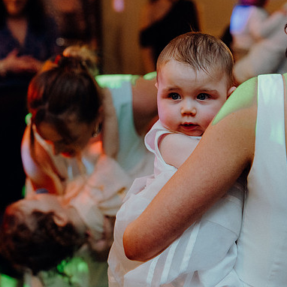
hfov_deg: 19.5
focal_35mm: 89
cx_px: 166
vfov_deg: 19.5
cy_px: 144
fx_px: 835
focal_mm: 69
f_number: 3.5
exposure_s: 1/160
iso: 3200
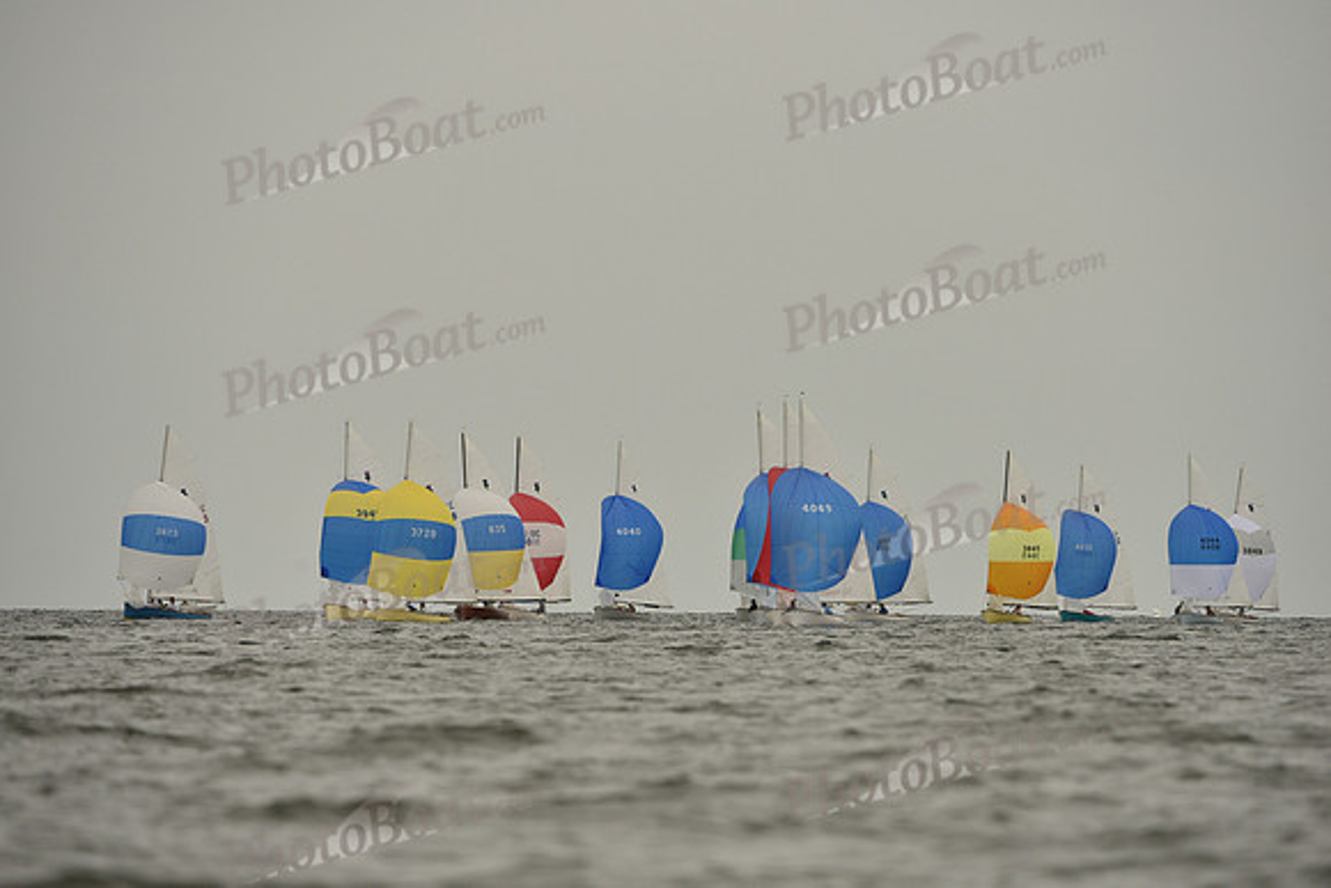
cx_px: 666
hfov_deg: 5.4
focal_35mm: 380
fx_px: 14052
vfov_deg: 3.6
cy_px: 444
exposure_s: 1/1250
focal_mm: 380
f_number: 6.3
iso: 320
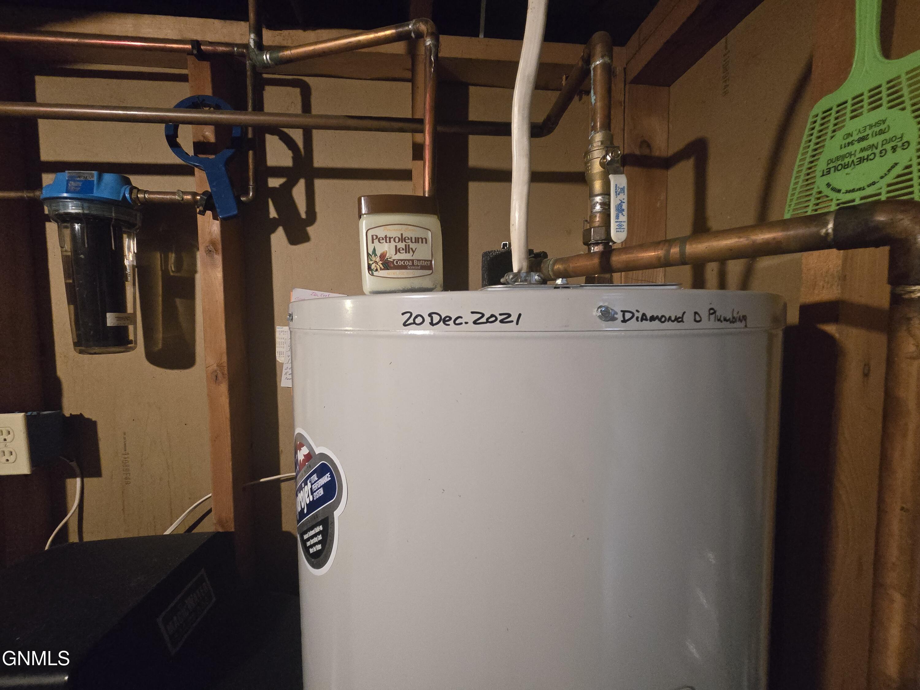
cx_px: 460
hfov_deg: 106.2
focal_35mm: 13
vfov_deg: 89.9
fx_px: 346
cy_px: 345
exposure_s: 1/60
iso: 1250
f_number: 2.2
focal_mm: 2.2
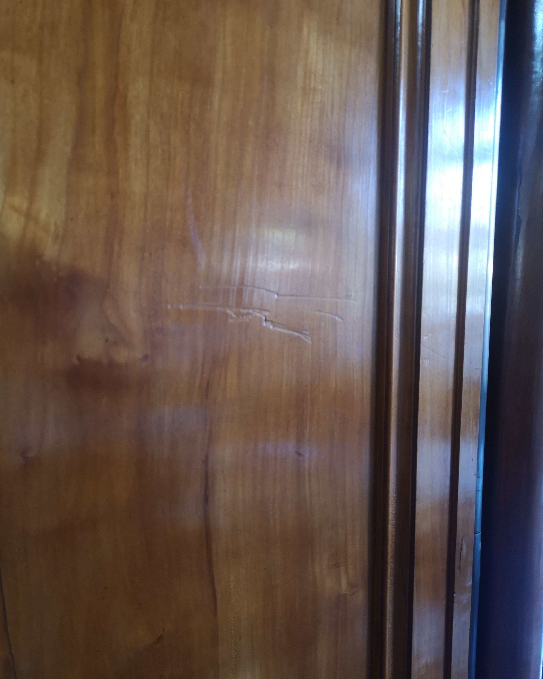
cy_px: 361
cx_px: 266
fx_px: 583
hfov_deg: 50.0
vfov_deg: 60.4
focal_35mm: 29
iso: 320
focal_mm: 5.58
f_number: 1.8
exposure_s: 1/33.3
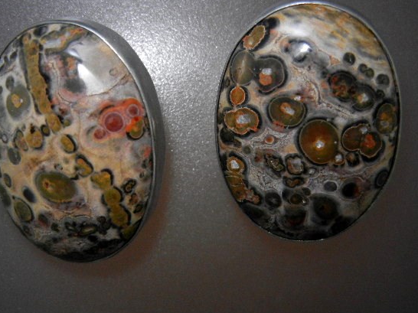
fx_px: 736
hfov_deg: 31.7
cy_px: 153
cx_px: 181
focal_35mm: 61
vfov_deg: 24.0
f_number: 7.8
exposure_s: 1/30
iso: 643
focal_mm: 9.3
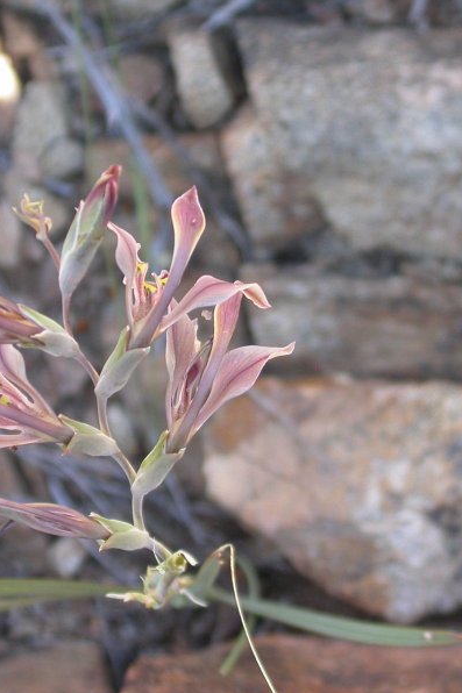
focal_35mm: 148
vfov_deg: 13.9
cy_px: 348
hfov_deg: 9.3
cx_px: 147
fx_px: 2850
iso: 100
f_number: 4.1
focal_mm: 22
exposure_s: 1/77.3
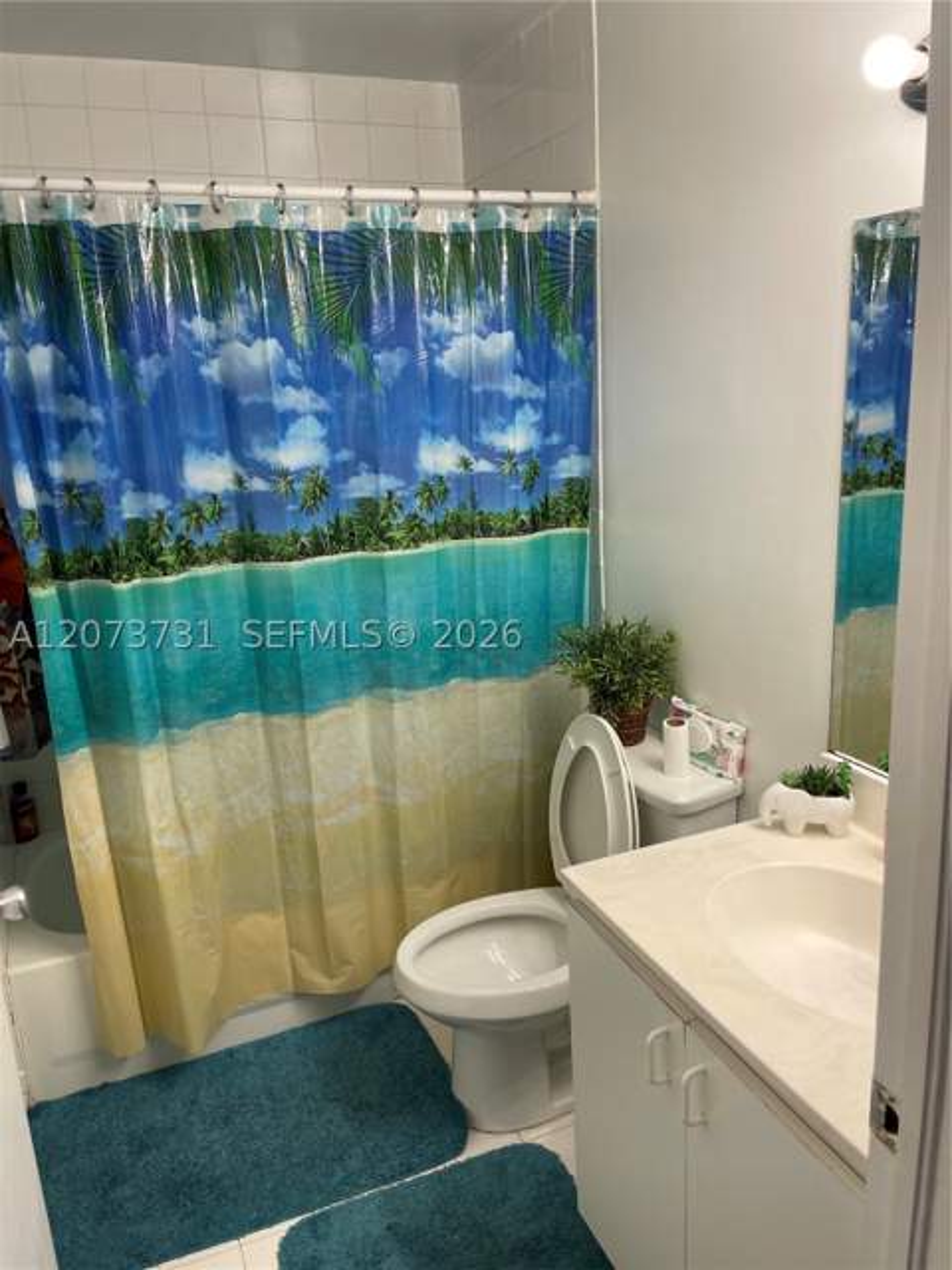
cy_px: 635
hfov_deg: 53.1
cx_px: 476
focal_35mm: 26
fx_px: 953
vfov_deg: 67.3
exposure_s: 1/120
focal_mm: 4.2
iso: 50
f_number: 1.6
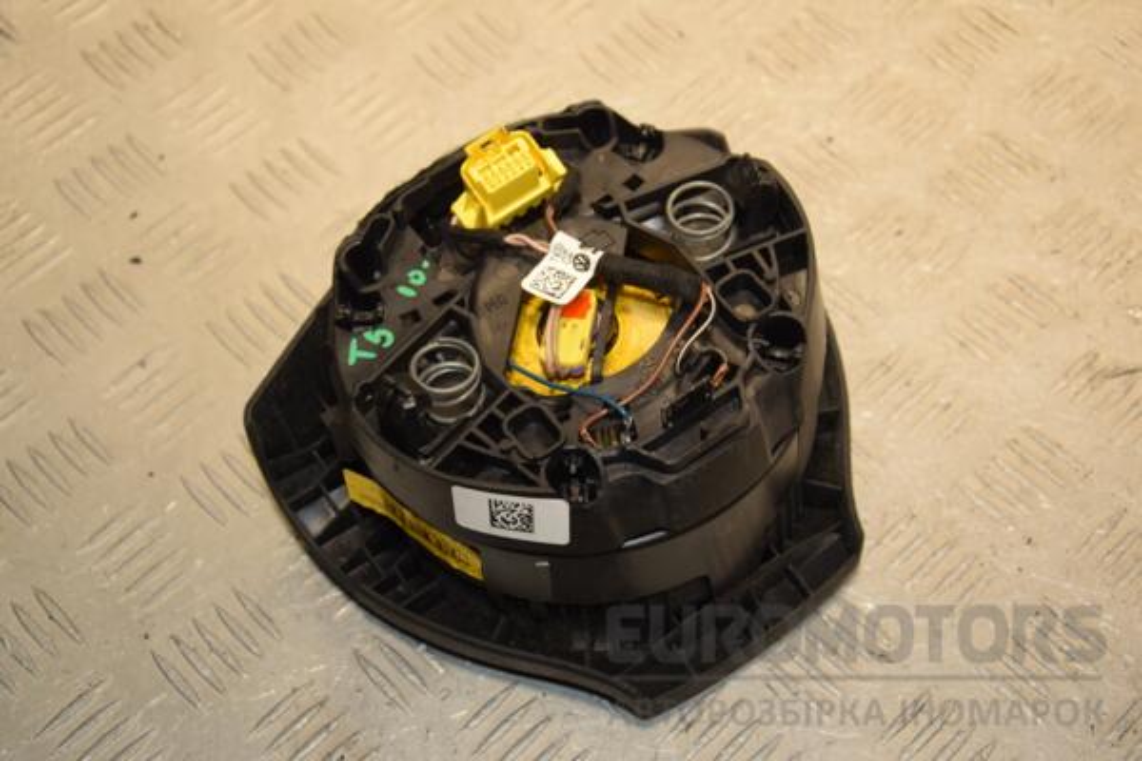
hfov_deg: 33.4
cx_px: 571
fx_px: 1903
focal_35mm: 60
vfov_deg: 22.6
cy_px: 380
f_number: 5.6
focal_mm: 40
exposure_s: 1/200
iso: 800
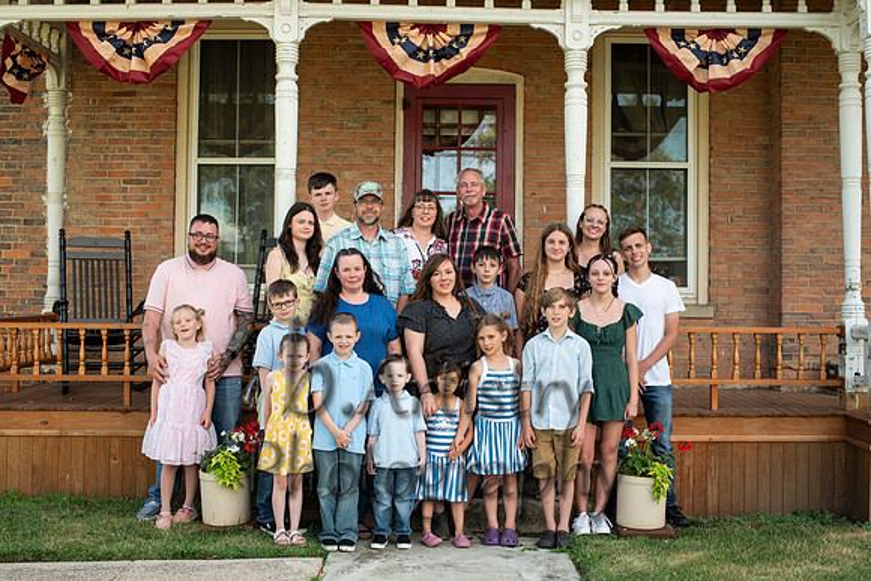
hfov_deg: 43.6
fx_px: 1089
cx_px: 436
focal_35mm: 45
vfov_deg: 29.9
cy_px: 290
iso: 320
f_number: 8
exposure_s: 1/125
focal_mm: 45
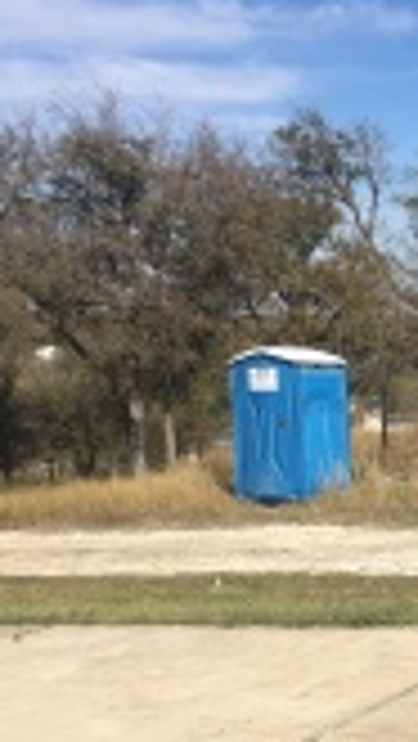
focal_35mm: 70
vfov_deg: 29.7
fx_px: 1377
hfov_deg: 15.3
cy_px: 549
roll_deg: +0.7
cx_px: 715
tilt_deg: -8.8
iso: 25
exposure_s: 1/2262
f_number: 2.2
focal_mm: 4.15
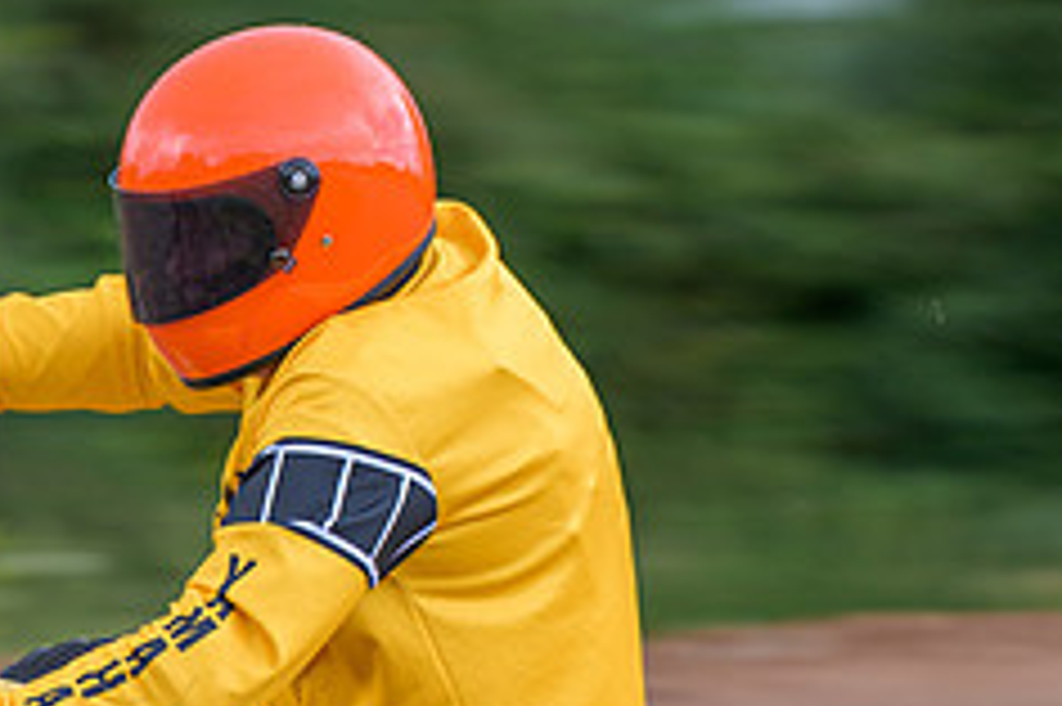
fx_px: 9846
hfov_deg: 6.2
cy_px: 829
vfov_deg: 4.1
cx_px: 301
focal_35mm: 334
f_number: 4
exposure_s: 1/100
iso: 64
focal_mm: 110
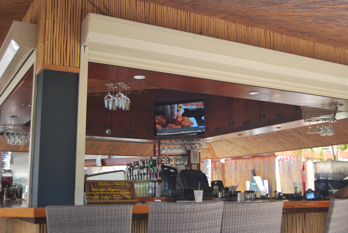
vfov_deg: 29.9
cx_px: 174
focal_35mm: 45
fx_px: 436
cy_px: 116
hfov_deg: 43.6
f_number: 4.2
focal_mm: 30
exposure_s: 1/80
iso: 200
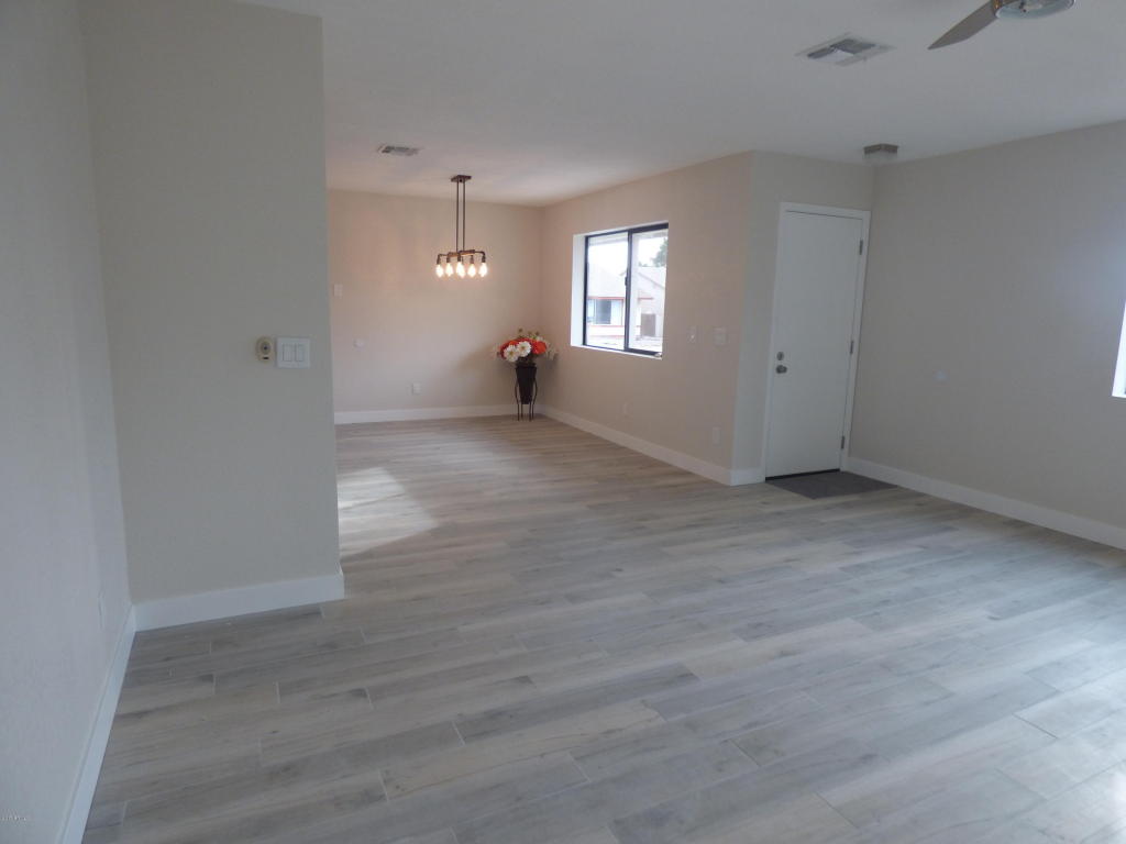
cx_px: 563
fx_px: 651
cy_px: 422
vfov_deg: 66.0
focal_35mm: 20
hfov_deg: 81.7
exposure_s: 1/60
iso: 125
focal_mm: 3.58
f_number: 2.8
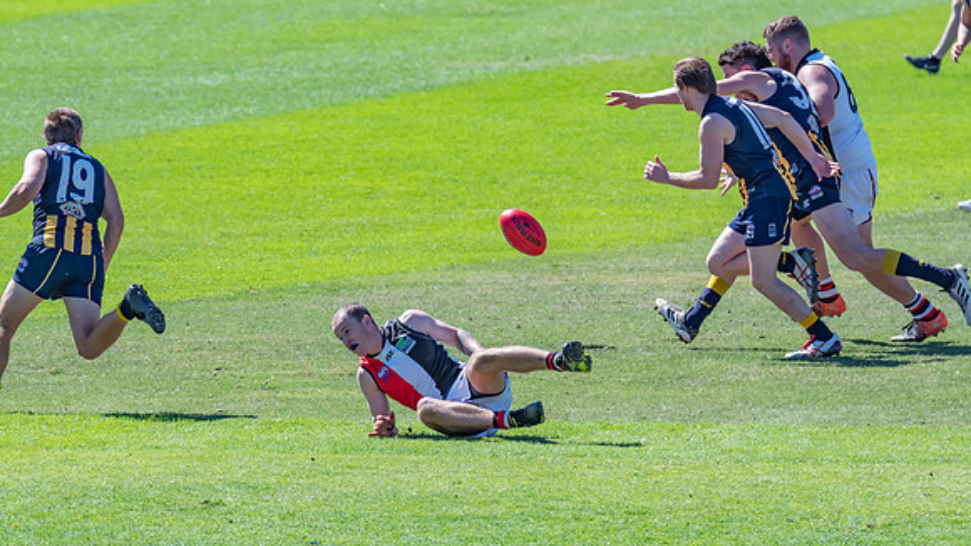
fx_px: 16988
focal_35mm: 660
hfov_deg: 3.3
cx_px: 486
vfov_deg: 1.8
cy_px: 297
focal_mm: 420
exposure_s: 1/1250
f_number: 11
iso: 800
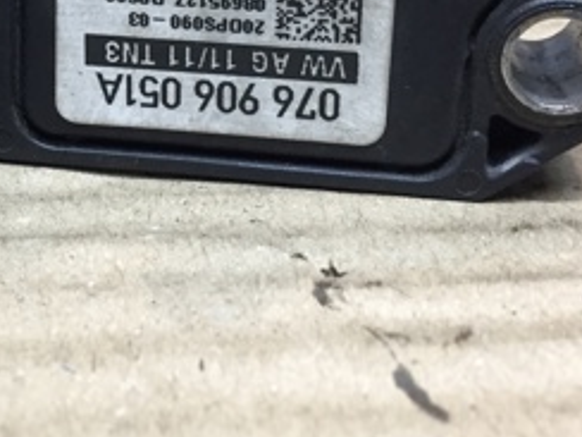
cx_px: 124
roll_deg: -0.9
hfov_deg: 25.3
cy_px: -19
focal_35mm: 76
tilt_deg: -20.8
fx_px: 1278
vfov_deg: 18.8
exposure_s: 1/33
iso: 64
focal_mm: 4.15
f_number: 2.2
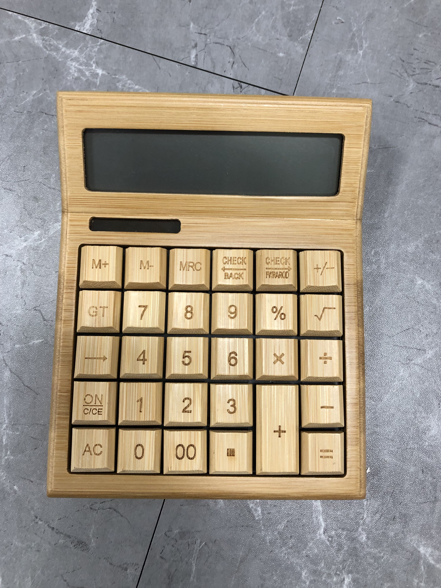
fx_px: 476
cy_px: 294
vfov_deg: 63.4
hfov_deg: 49.7
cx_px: 220
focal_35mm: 28
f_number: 1.8
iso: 40
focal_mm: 3.99
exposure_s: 1/33
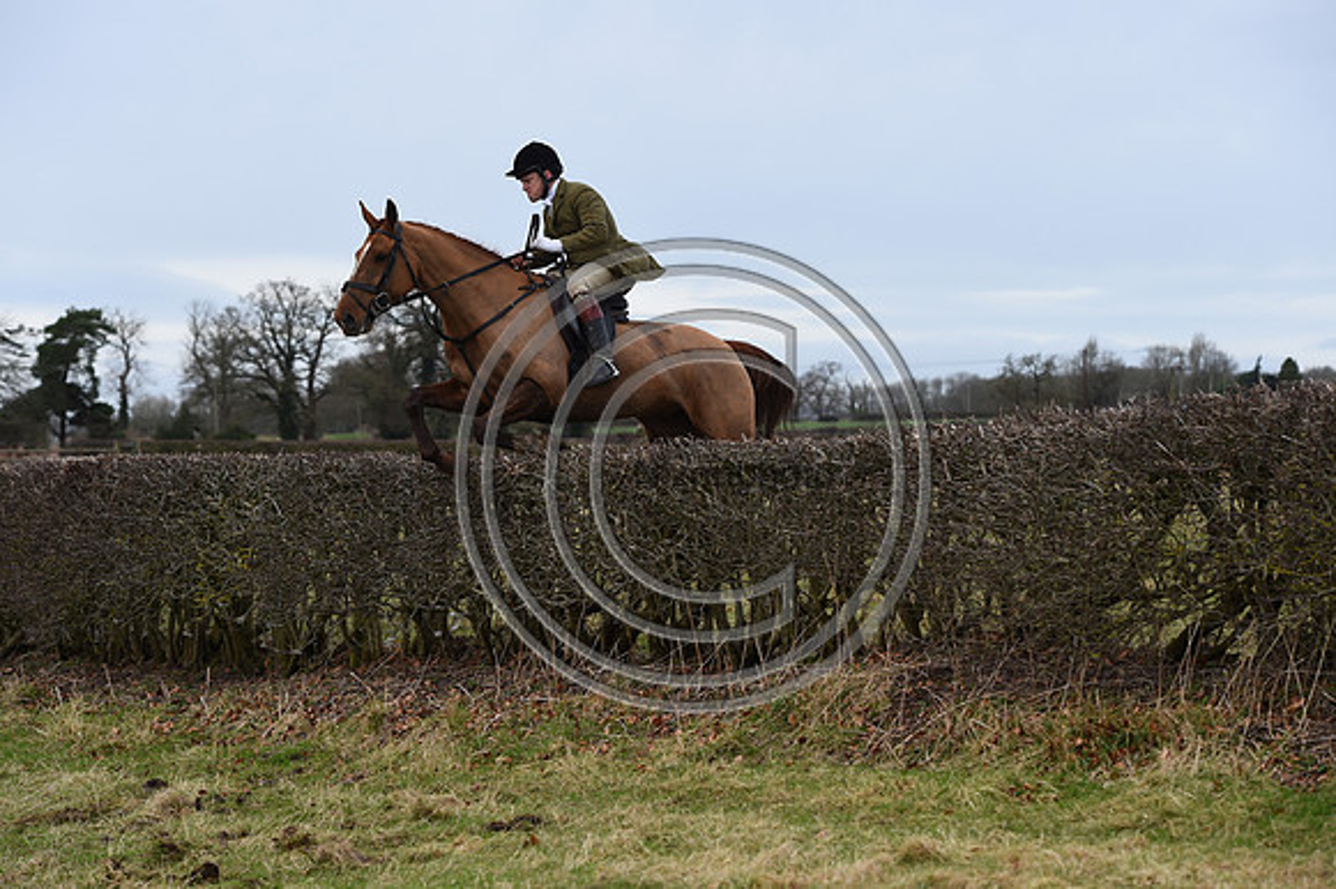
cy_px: 444
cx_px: 668
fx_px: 3783
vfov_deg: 13.4
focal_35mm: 102
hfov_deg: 20.0
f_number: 5.6
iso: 720
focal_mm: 102
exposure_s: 1/1250
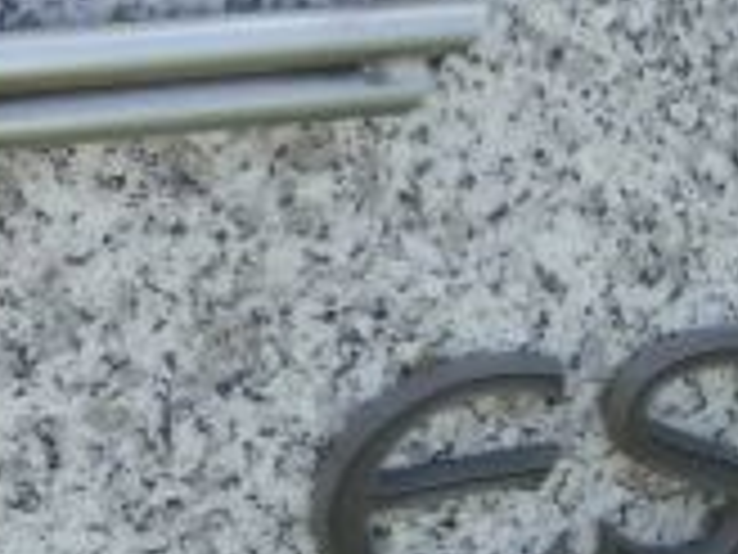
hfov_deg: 11.7
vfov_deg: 8.8
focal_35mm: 166
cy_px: 739
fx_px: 3539
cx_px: 796
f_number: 3.7
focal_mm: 6.1
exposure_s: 1/400
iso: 100
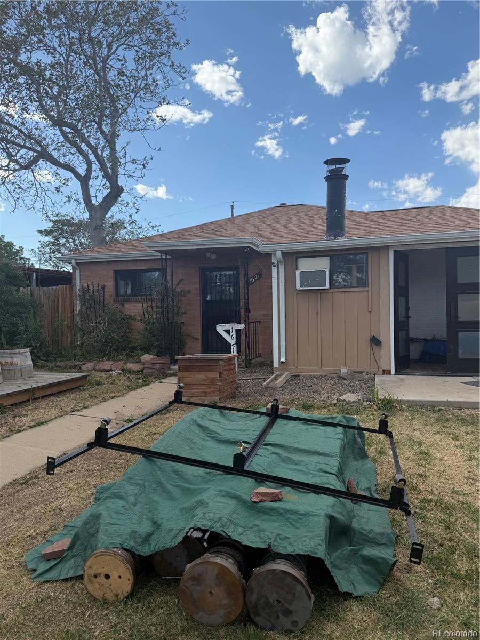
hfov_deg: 56.8
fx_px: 444
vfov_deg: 71.6
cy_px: 320
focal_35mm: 24
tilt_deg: -2.2
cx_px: 240
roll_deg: +0.0
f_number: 1.78
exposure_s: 1/3584
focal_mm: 6.76
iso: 80
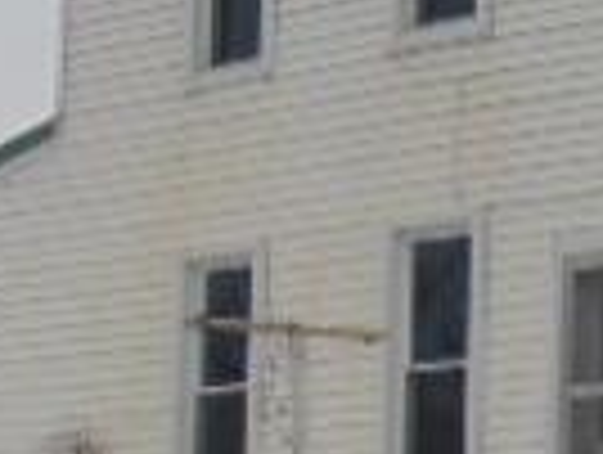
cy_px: -36
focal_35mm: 238
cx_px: 1120
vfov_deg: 6.2
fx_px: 4153
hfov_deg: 8.0
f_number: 9
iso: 80
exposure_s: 1/500
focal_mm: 9
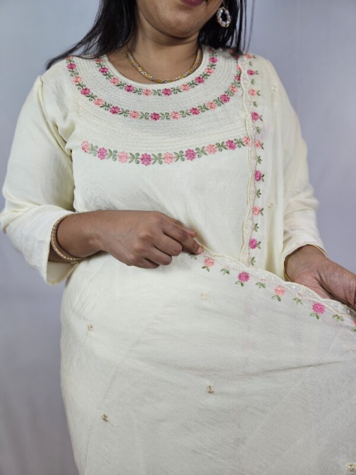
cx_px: 178
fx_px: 315
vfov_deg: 73.9
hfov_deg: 58.9
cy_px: 238
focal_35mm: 23
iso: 125
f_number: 1.8
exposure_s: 1/100
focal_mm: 5.4
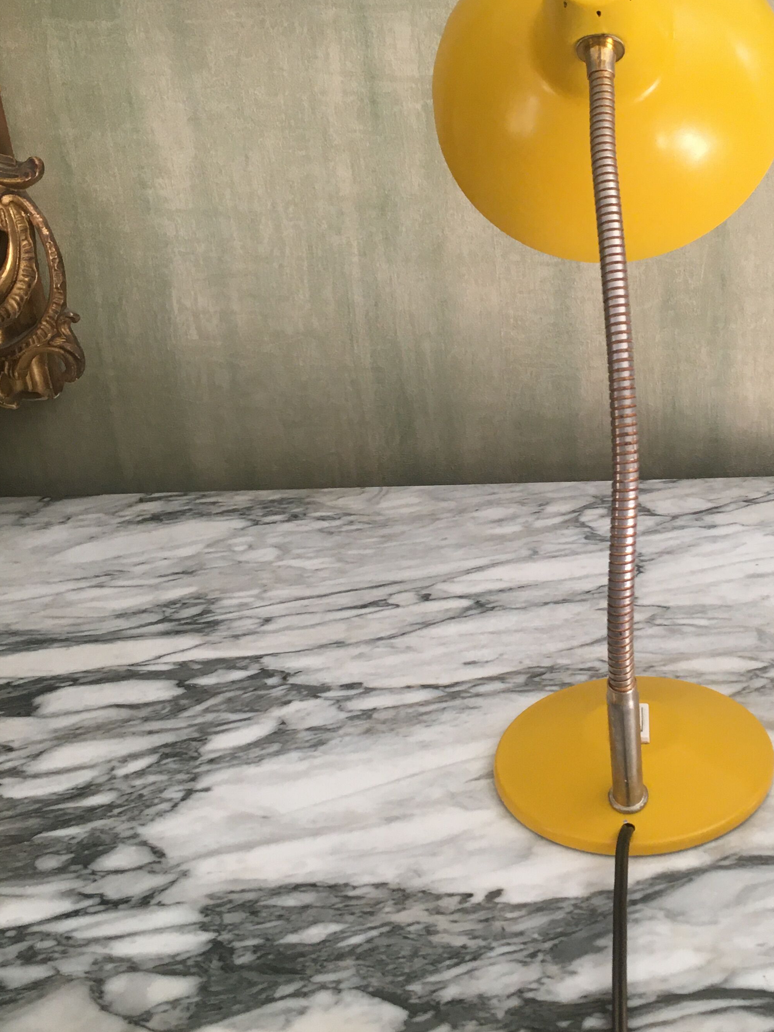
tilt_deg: -21.0
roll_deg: +2.5
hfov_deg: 32.2
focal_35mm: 44
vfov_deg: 42.7
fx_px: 1312
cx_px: 583
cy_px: 407
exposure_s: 1/33
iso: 100
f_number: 2.2
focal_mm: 4.15
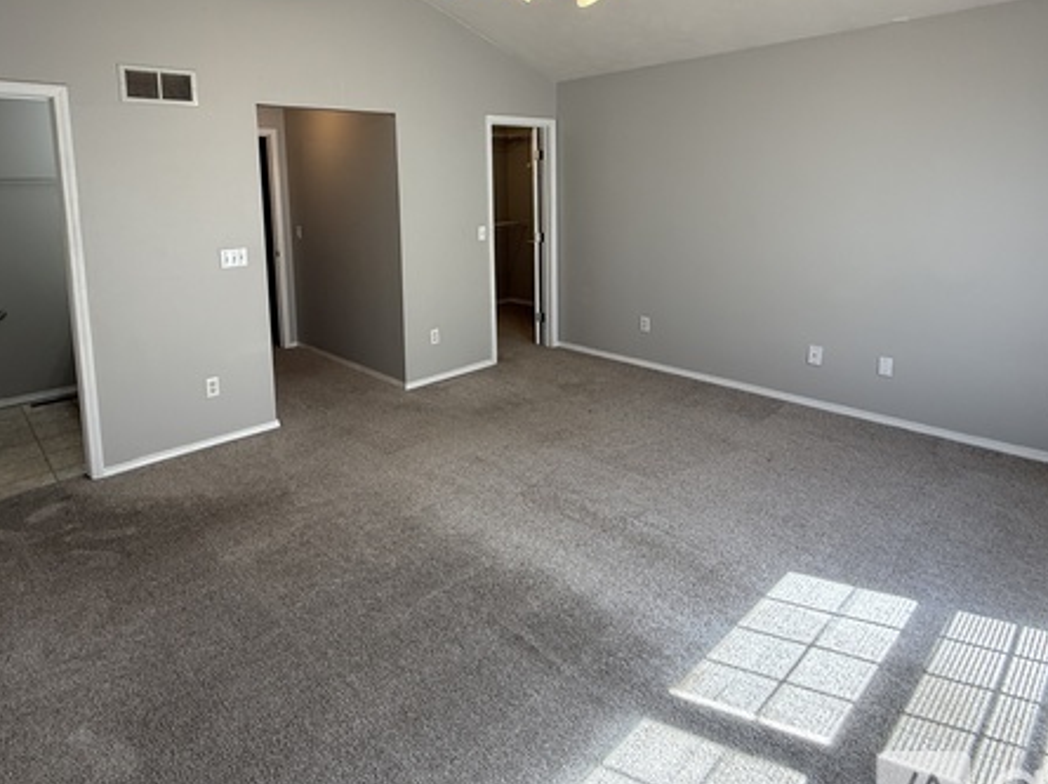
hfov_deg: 78.8
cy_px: 257
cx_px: 472
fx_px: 635
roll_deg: +1.6
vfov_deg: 61.7
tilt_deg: -6.6
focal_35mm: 21
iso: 100
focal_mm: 2.22
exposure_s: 1/120
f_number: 2.2
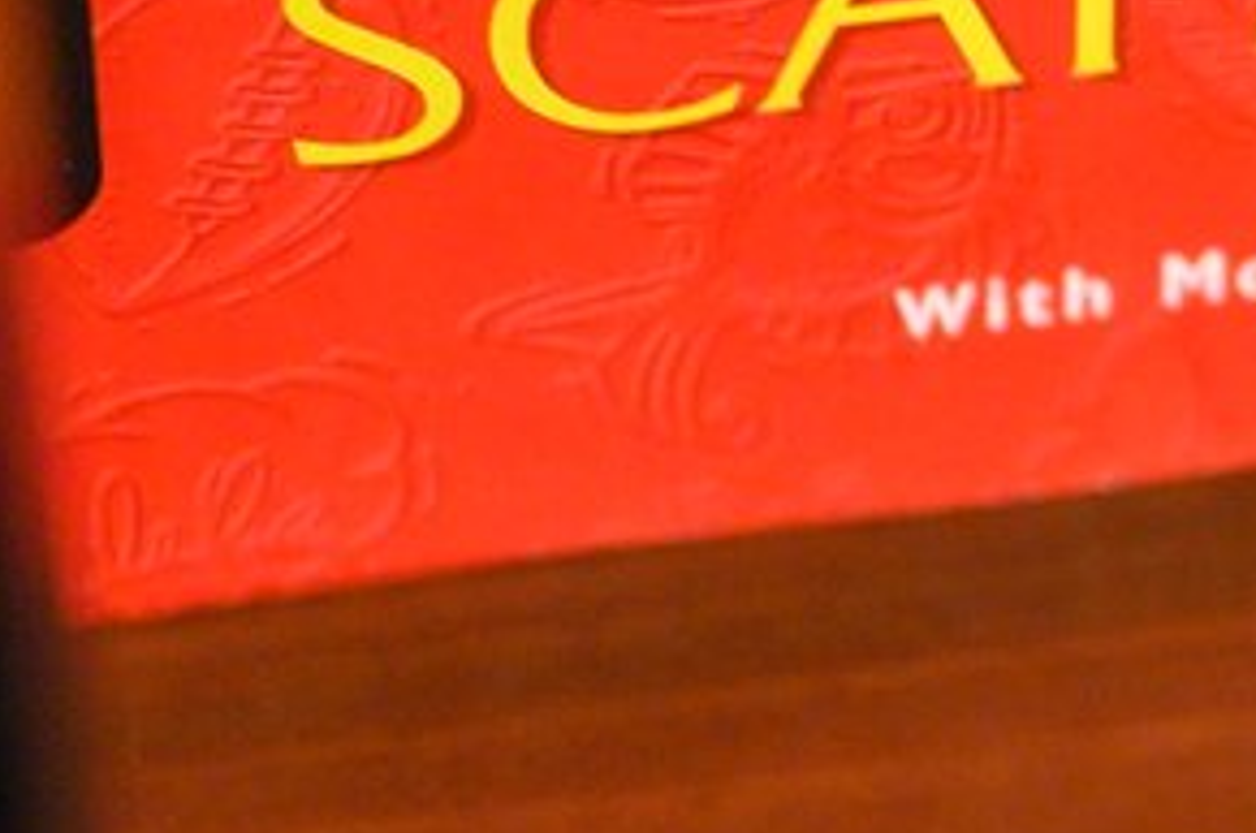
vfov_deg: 3.9
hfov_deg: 5.7
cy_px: 164
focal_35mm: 352
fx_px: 12260
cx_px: 2391
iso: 500
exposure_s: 1/60
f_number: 1.8
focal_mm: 50
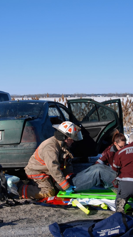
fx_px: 414
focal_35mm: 66
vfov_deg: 31.9
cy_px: 118
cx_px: 32
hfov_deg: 18.1
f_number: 8
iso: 100
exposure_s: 1/250
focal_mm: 28
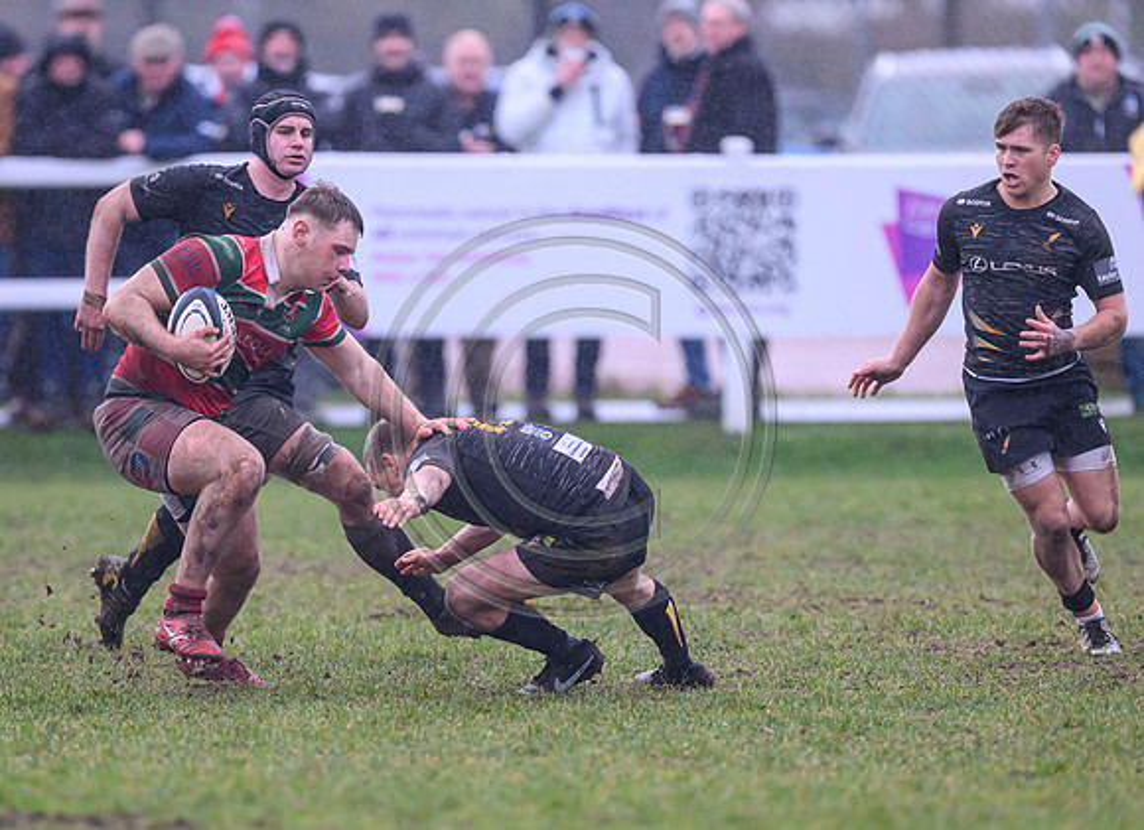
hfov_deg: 3.9
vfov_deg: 2.8
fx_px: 16875
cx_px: 399
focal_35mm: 517
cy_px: 495
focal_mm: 400
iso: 3200
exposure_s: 1/2500
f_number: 3.5
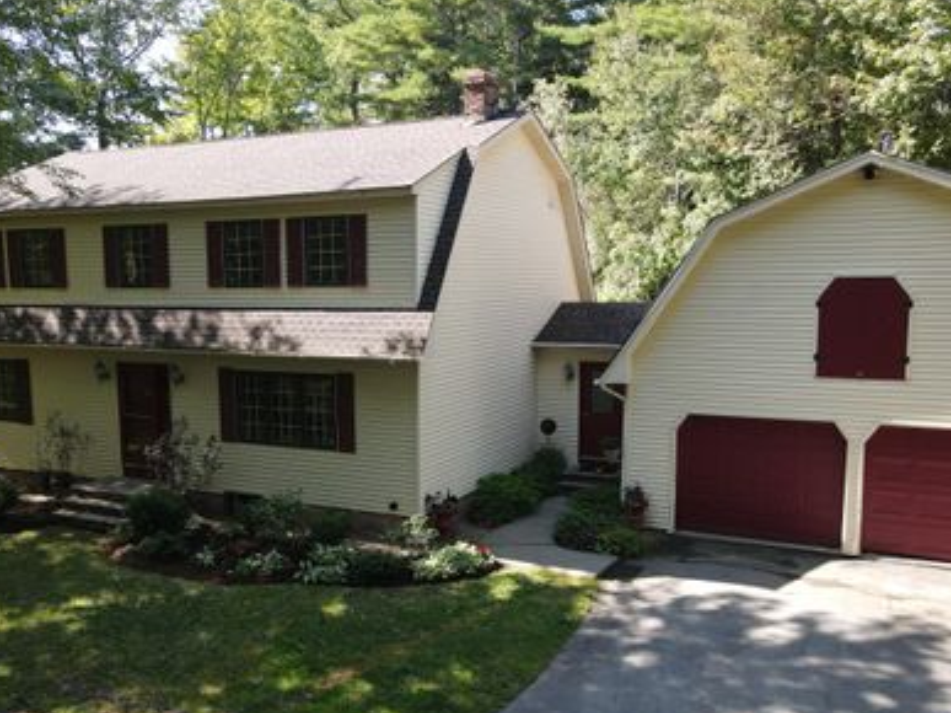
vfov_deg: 45.4
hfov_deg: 58.4
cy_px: 385
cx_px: 464
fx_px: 851
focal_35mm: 31
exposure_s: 1/100
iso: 100
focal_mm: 4.5
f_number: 2.8
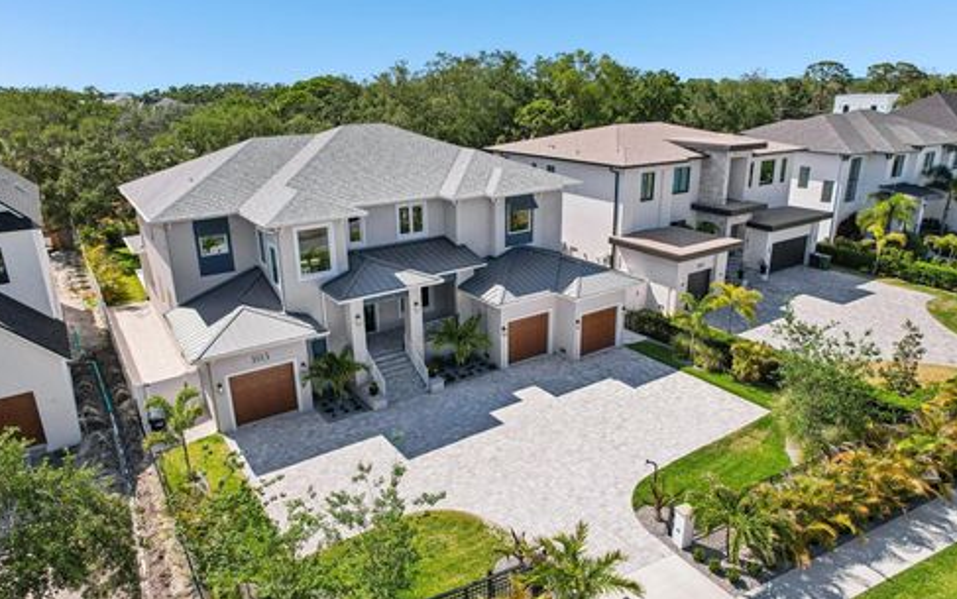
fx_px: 600
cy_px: 300
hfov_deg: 77.1
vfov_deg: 53.1
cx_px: 478
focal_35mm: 23
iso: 110
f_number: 2.8
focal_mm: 8.4
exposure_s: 1/2000
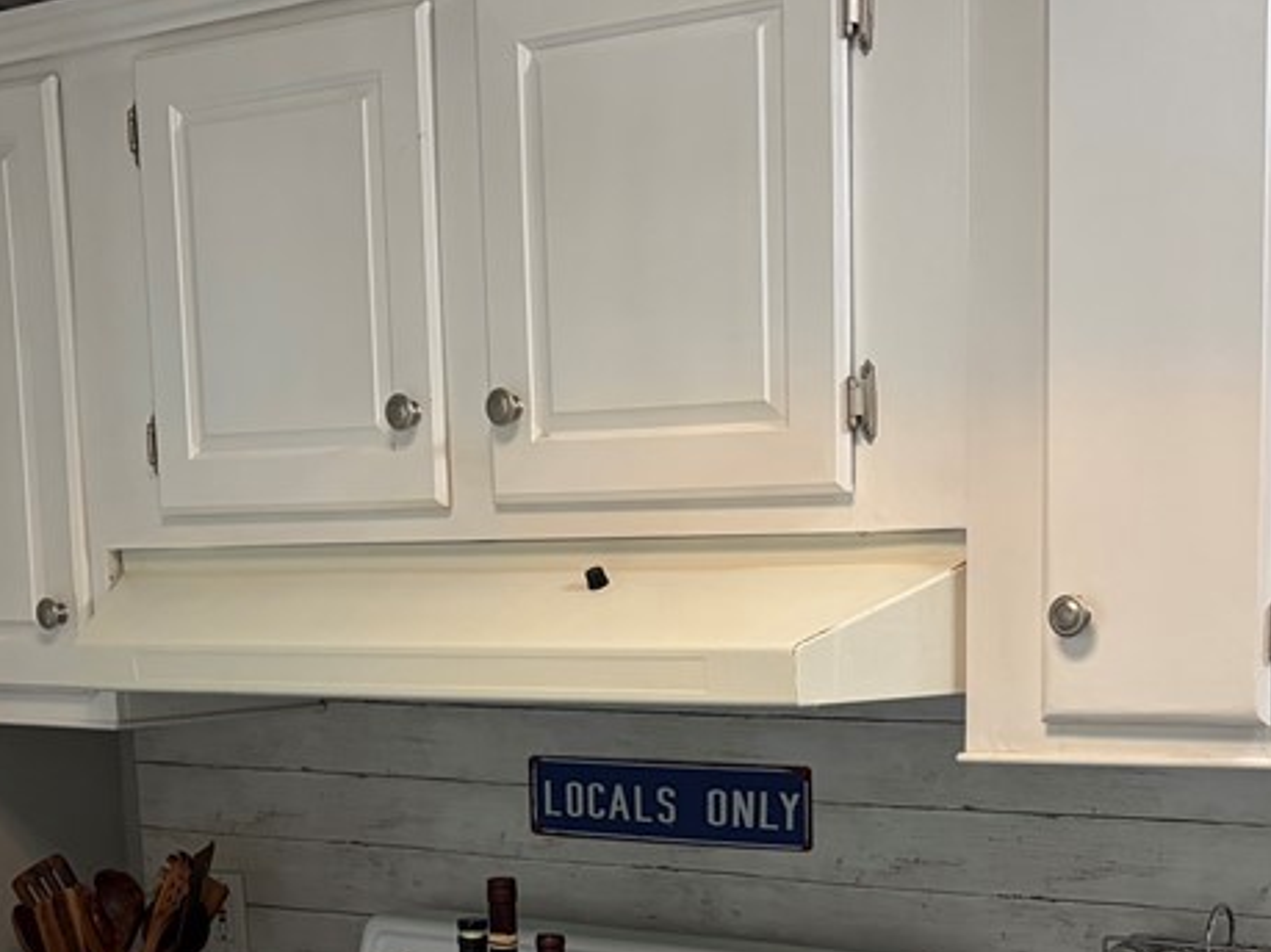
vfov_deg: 24.3
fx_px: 2129
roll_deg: +1.8
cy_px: 902
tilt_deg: -7.2
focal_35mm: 58
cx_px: 767
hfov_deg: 33.1
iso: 125
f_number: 1.6
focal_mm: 5.96
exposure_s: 1/120
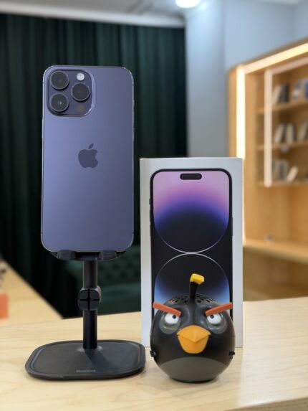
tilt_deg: -2.2
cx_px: 154
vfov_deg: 39.6
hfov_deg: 30.3
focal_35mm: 48
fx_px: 569
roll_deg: +1.1
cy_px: 206
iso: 125
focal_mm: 6.76
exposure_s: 1/60
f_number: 1.78
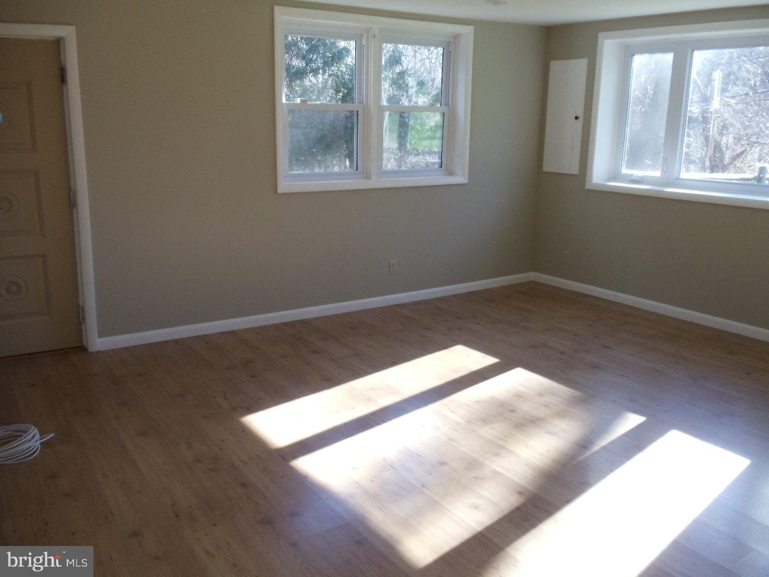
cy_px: 288
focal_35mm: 44
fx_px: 977
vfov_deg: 32.9
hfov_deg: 42.9
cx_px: 384
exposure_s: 1/100
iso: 200
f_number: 3.5
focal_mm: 6
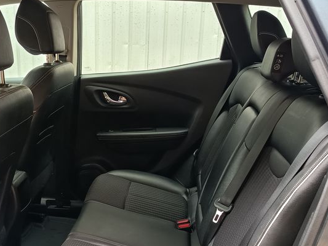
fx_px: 426
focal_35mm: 45
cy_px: 178
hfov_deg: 41.1
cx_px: 92
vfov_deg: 31.7
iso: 382
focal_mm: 5.24
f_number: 1.7
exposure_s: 1/50
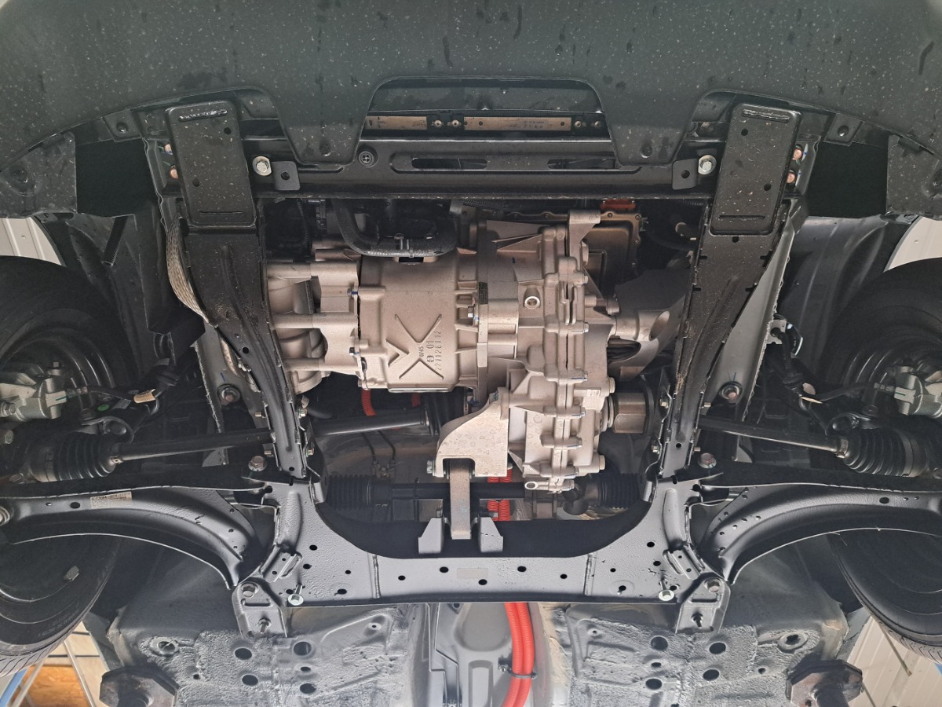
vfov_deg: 56.8
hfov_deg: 71.6
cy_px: 354
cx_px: 471
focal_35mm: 24
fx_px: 653
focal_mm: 5.23
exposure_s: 1/50
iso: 400
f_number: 1.8
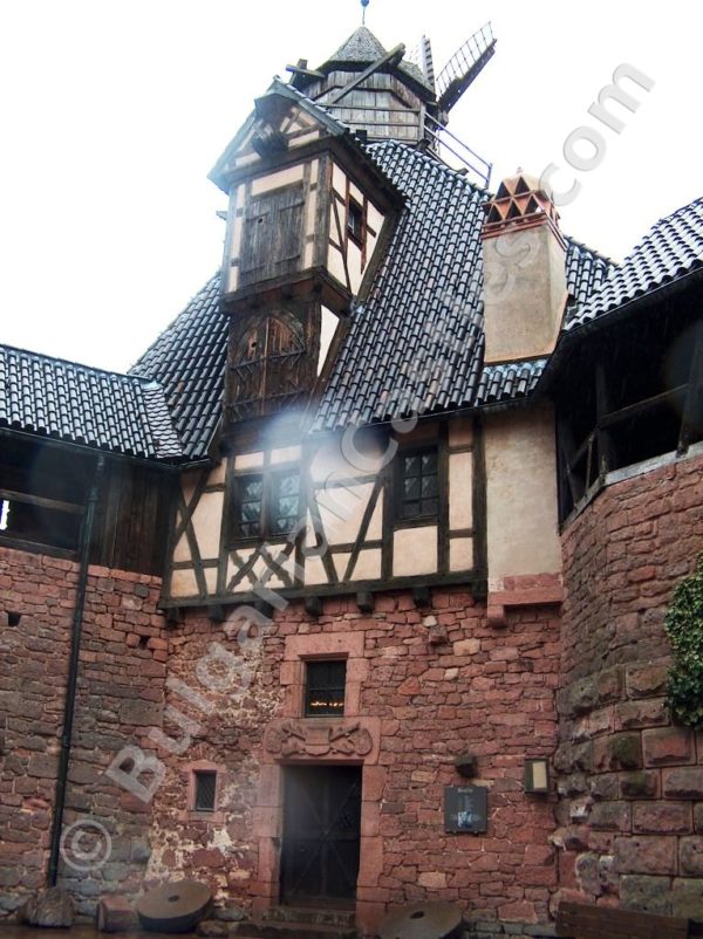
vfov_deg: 50.2
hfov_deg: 38.6
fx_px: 1003
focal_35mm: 37
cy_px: 470
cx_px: 352
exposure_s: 1/137
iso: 100
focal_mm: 7.6
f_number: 2.8
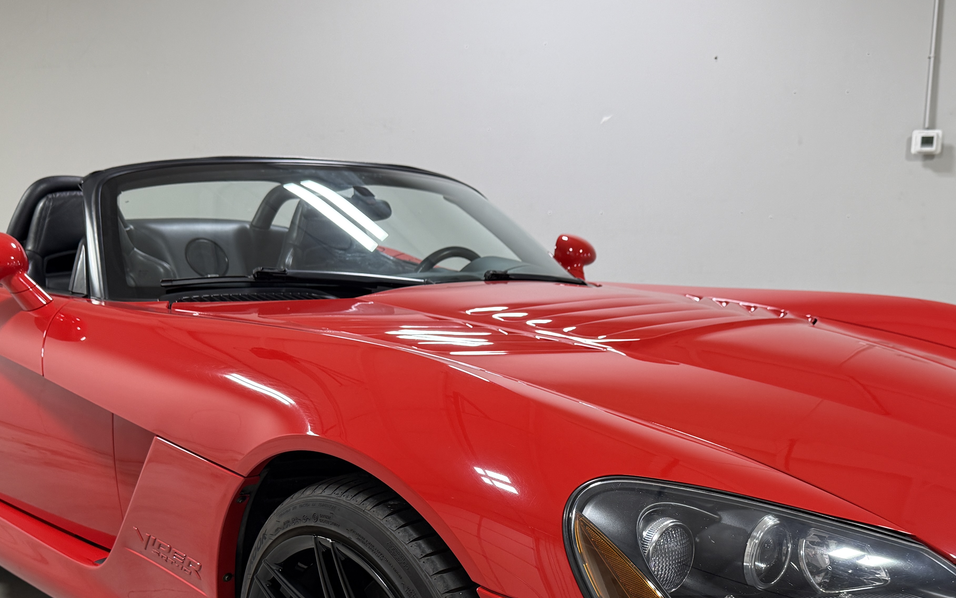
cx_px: 554
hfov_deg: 49.1
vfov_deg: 30.8
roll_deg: -0.5
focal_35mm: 40
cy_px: 521
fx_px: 1042
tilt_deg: -15.4
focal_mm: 6.76
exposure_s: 1/120
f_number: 1.78
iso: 125
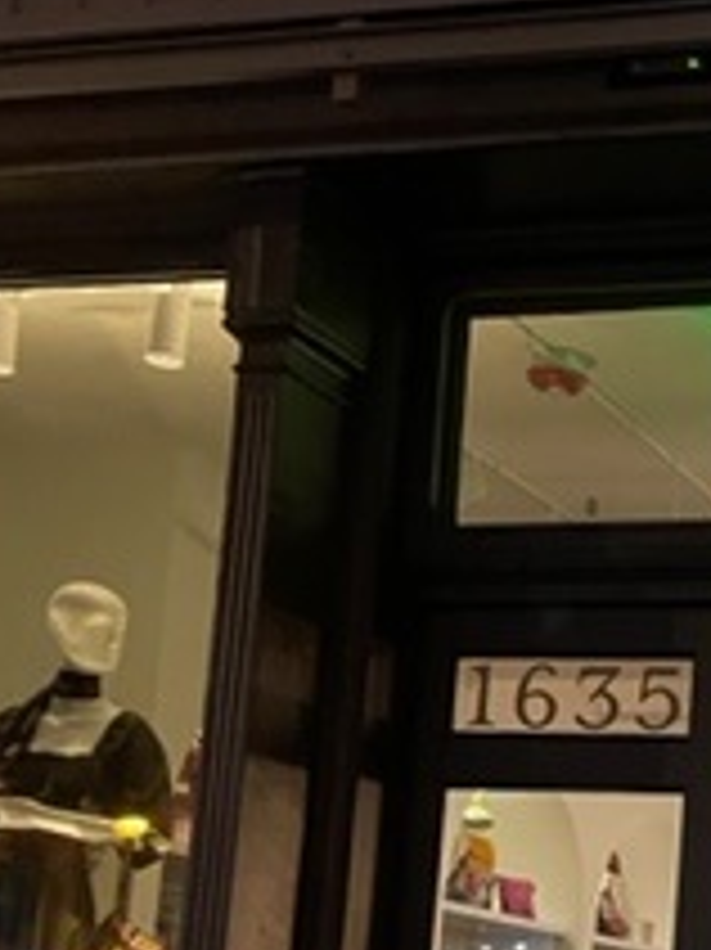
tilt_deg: +9.3
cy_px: 765
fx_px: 2166
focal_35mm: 79
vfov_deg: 24.3
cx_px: 958
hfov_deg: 17.4
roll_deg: -3.1
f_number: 1.6
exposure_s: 1/27
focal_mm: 5.1
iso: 640
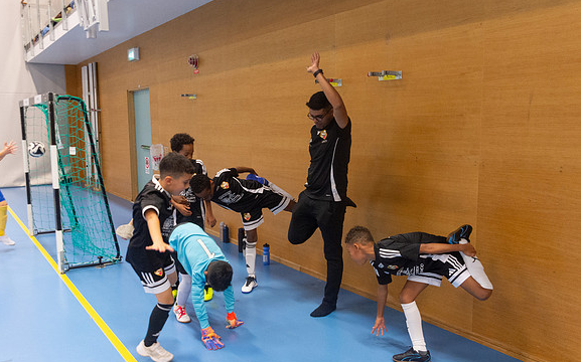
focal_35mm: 33
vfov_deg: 38.3
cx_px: 290
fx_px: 522
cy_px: 192
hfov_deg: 58.2
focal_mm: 31
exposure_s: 1/400
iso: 7200
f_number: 3.5
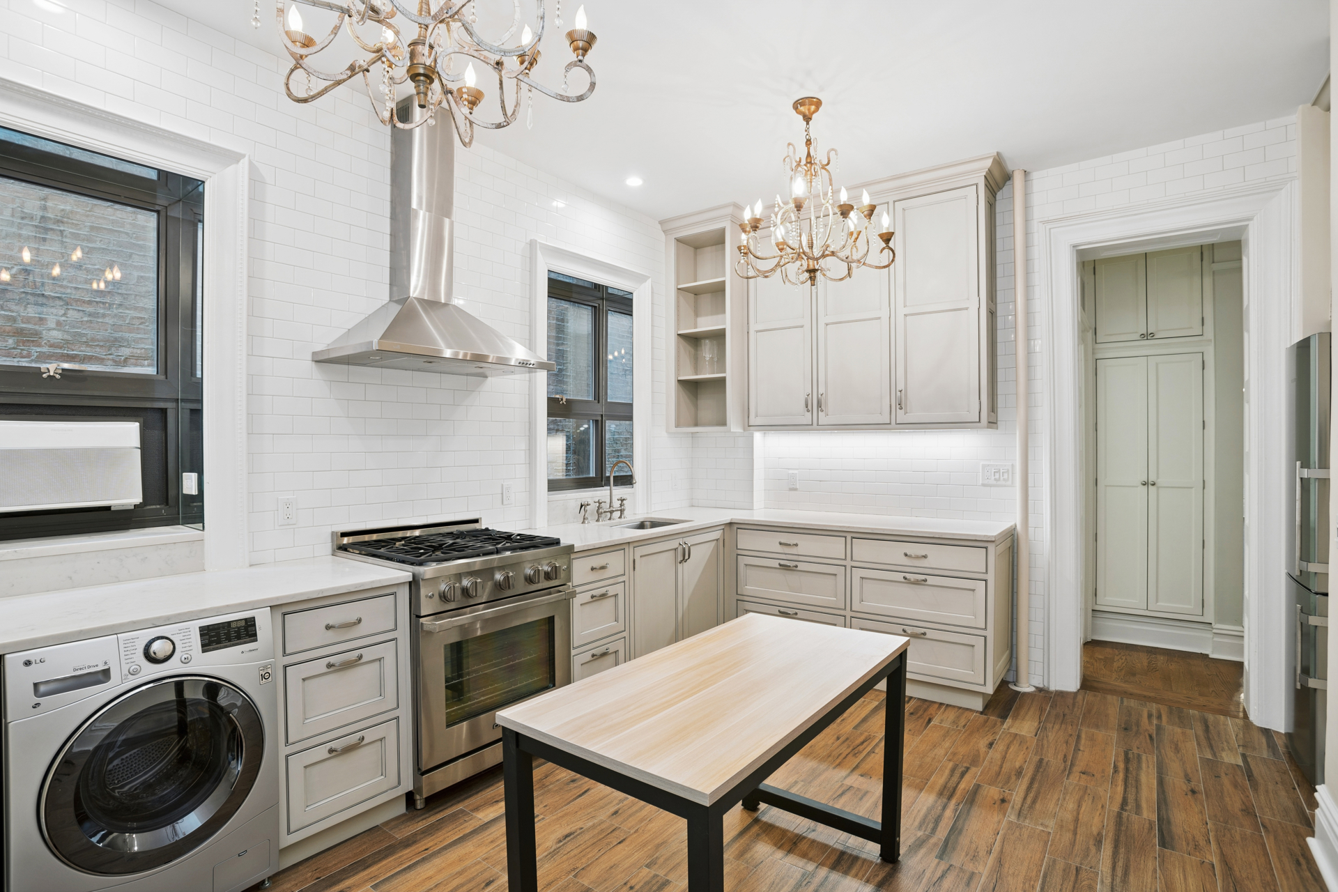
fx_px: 632
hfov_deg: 93.3
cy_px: 446
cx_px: 669
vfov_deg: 70.4
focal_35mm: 17
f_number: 8
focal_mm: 17
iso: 100
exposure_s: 1.3
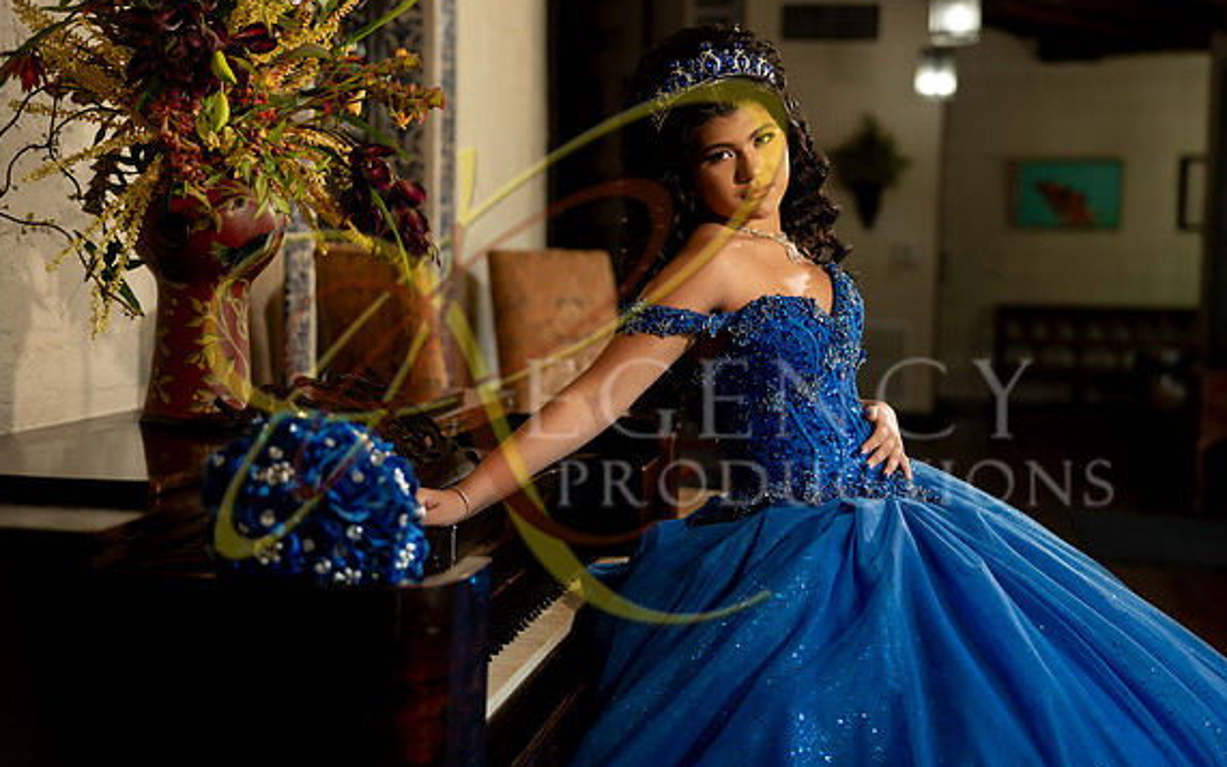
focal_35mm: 57
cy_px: 353
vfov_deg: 22.7
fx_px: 1906
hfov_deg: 35.7
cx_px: 617
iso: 400
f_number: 2.2
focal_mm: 55
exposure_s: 1/320
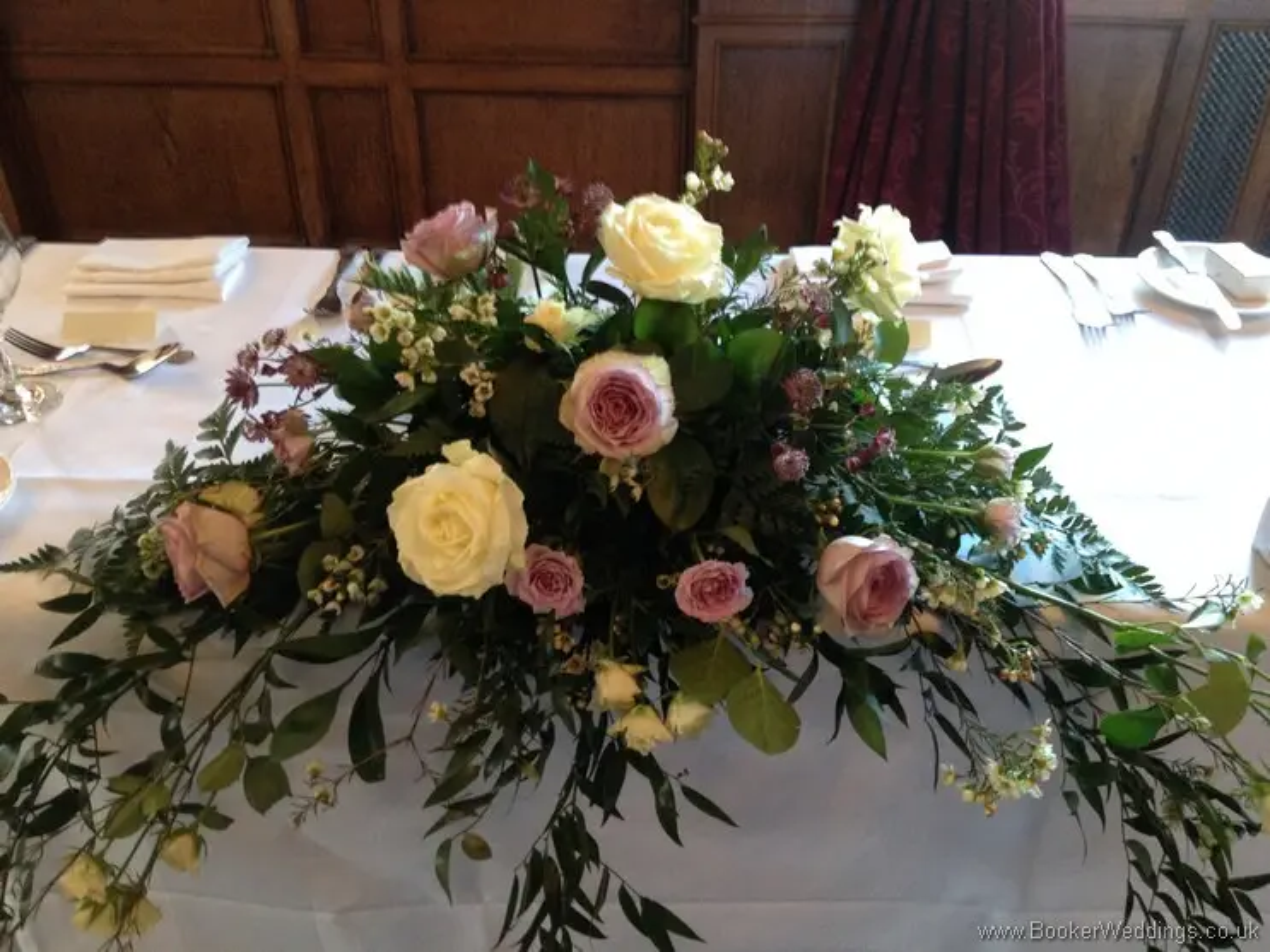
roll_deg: -1.6
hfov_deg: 52.6
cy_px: 476
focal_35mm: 35
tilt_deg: -36.5
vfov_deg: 40.7
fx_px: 1284
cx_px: 635
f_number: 2.4
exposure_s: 1/20
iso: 160
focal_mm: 4.28
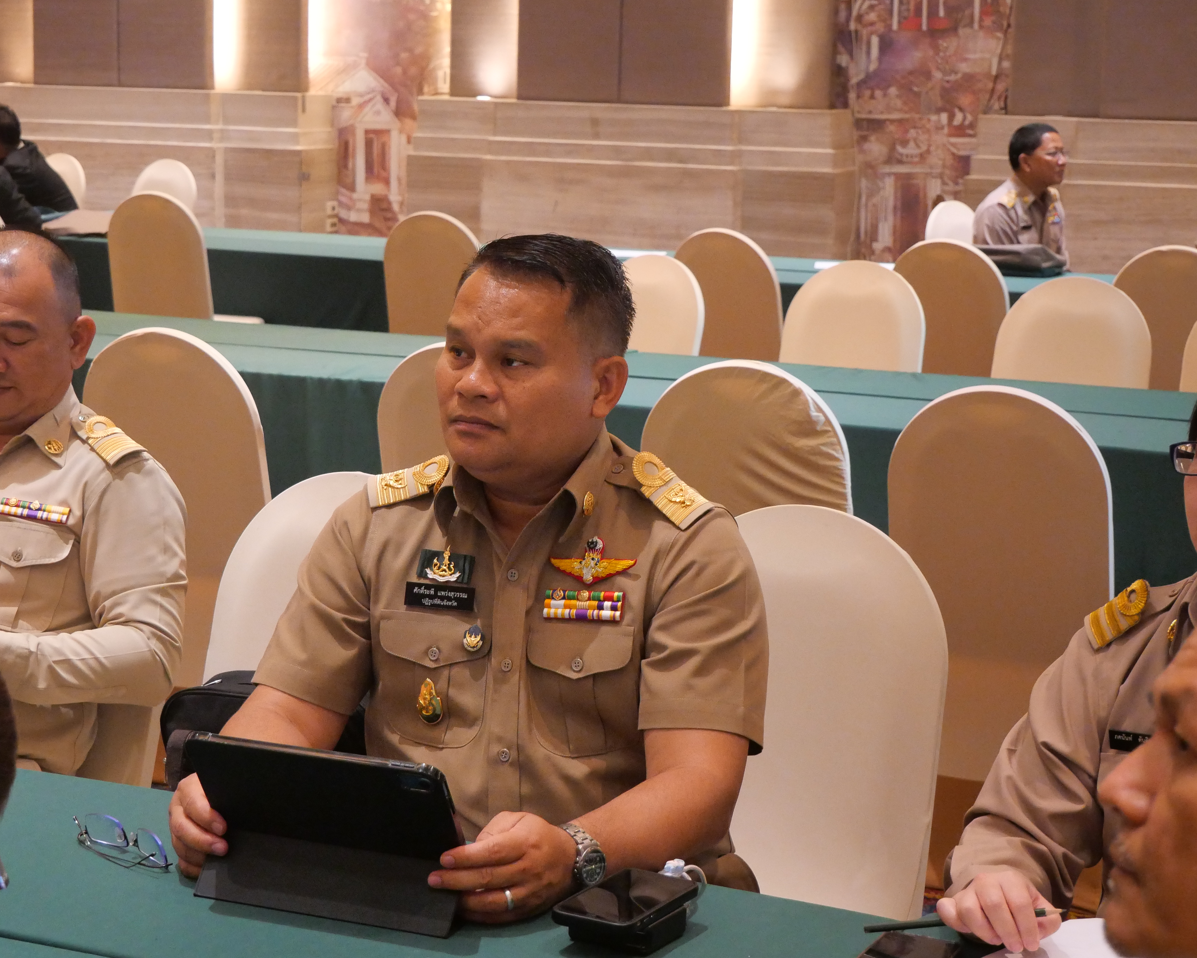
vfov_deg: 23.1
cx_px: 487
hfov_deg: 28.7
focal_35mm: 66
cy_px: 478
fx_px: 2338
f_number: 4.7
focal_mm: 28
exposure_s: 1/80
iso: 3200
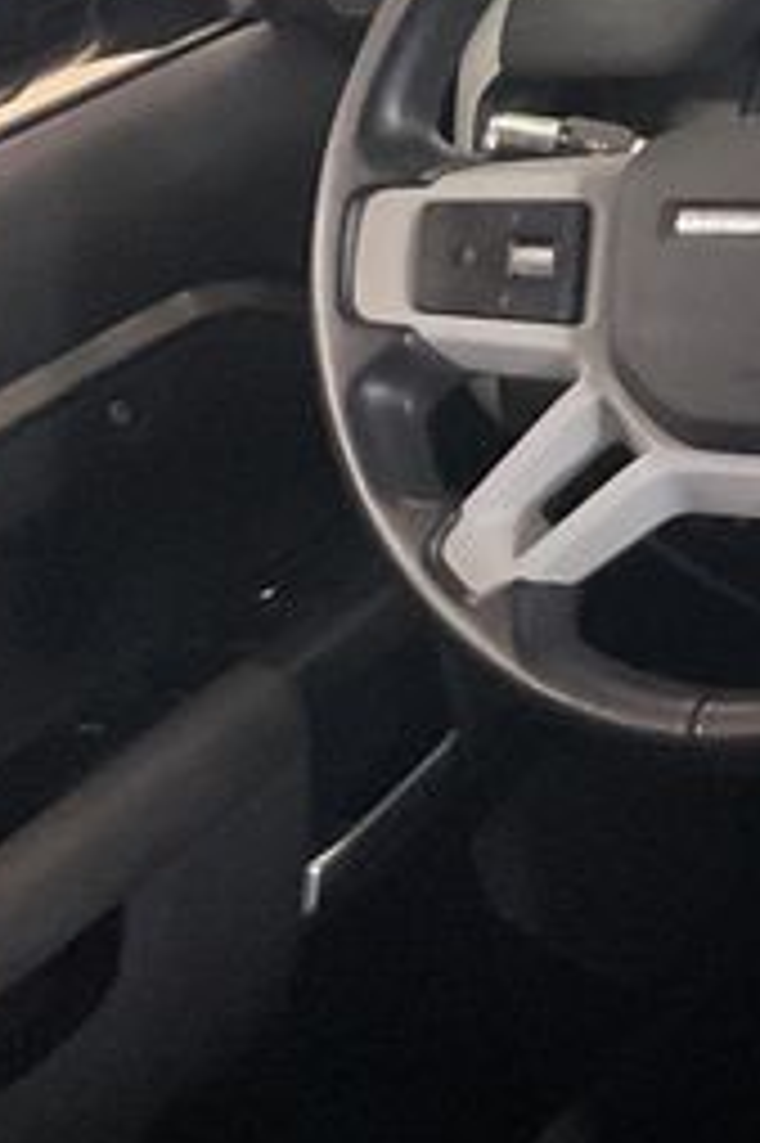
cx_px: 1736
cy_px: 130
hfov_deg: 12.0
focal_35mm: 95
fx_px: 3012
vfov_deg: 21.0
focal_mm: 3
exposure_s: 1/50
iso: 160
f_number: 1.8
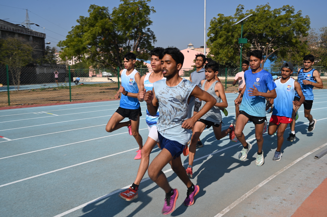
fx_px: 300
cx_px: 164
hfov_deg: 57.3
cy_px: 108
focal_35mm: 33
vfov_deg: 39.9
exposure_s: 1/500
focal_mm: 33
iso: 100
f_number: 8
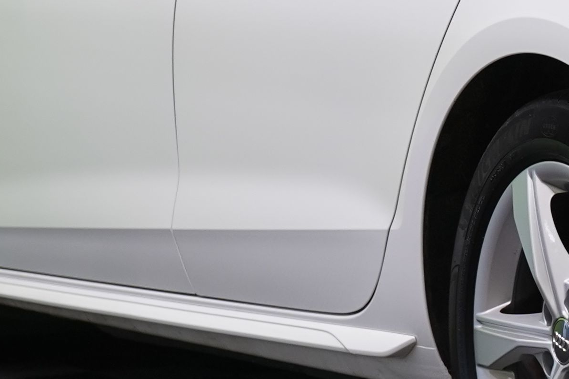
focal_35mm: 261
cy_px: -78
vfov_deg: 5.2
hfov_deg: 7.7
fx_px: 4125
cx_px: 846
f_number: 5
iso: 400
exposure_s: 1/40
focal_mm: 52
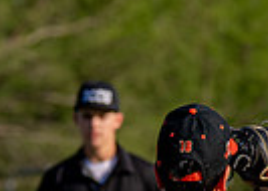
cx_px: 56
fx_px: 4788
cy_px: 382
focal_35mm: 629
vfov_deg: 2.3
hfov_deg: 3.2
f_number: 2.8
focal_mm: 93
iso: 160
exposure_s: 1/3200
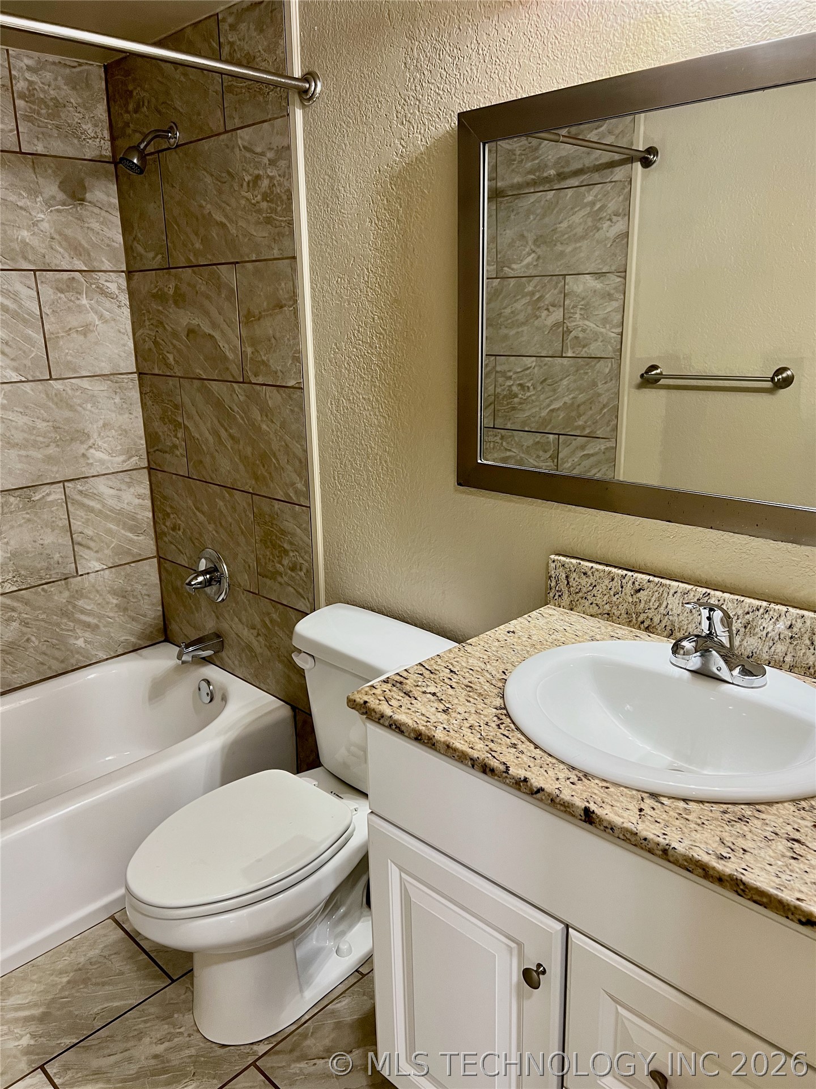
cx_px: 408
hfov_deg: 53.1
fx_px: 817
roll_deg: +1.7
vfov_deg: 67.3
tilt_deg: -15.9
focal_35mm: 26
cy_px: 544
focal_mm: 5.7
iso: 125
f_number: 1.5
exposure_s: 1/60
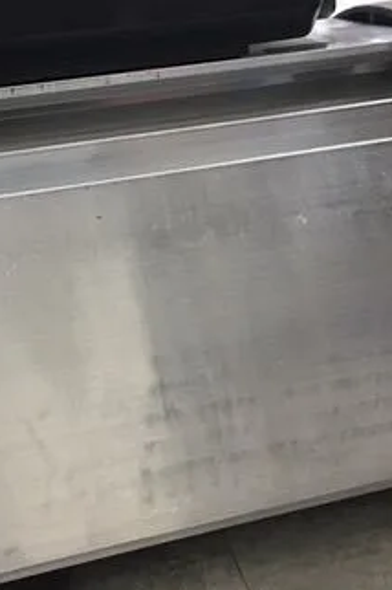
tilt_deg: -32.4
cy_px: 275
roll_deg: +0.6
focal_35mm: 60
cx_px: 194
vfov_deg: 33.4
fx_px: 982
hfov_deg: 22.6
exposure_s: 1/33
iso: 160
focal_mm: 4.15
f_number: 2.2
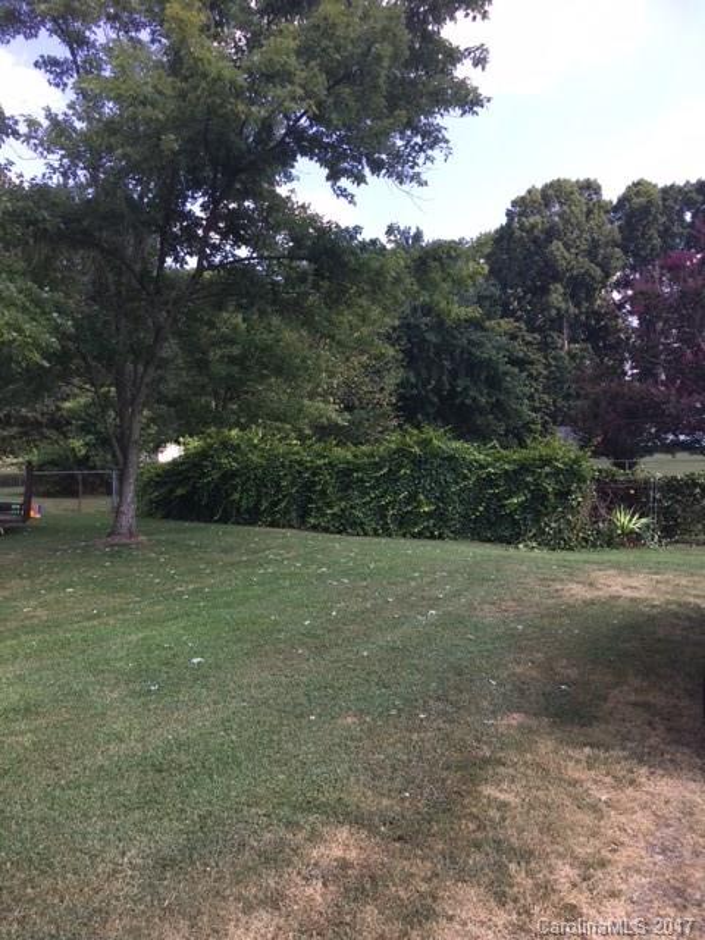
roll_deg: +0.3
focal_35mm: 29
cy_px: 470
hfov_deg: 48.2
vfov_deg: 61.7
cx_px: 352
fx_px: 787
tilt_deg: -1.5
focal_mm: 4.15
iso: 25
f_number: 2.2
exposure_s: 1/400
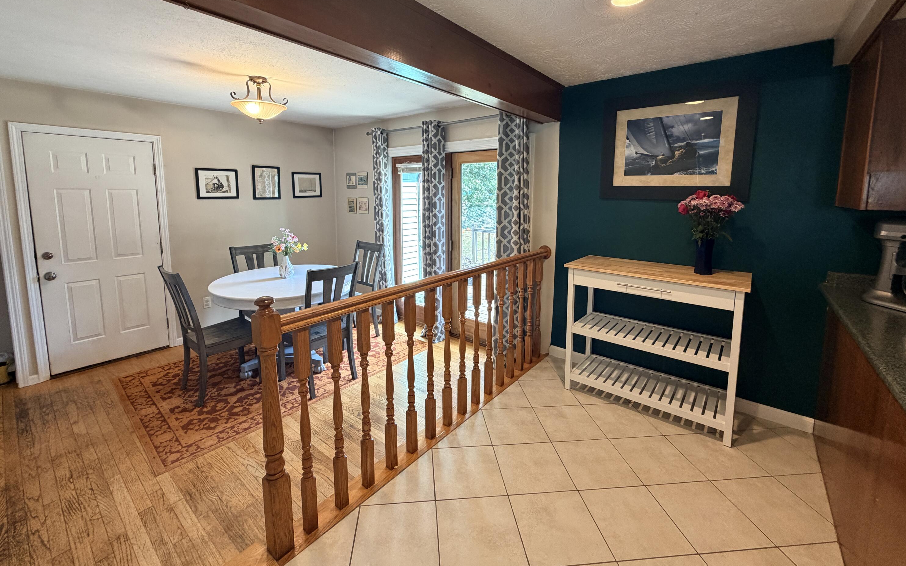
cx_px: 453
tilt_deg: -5.6
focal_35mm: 15
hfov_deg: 101.5
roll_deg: +0.9
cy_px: 232
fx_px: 370
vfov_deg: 74.1
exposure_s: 1/60
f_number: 2.2
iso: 200
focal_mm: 2.22
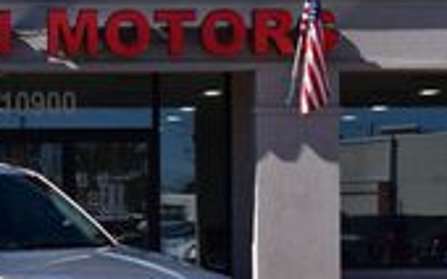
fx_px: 1315
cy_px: 232
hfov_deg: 19.0
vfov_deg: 12.0
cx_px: 45
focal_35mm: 108
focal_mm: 30
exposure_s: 1/500
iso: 250
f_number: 11
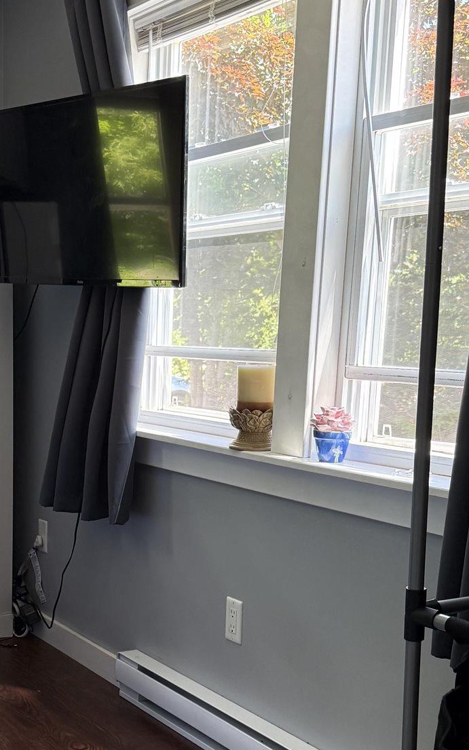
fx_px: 1084
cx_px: 130
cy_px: 517
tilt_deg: -8.5
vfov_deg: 37.7
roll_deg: -2.7
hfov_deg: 24.2
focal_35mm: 53
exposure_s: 1/123
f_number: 1.78
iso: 200
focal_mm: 6.76
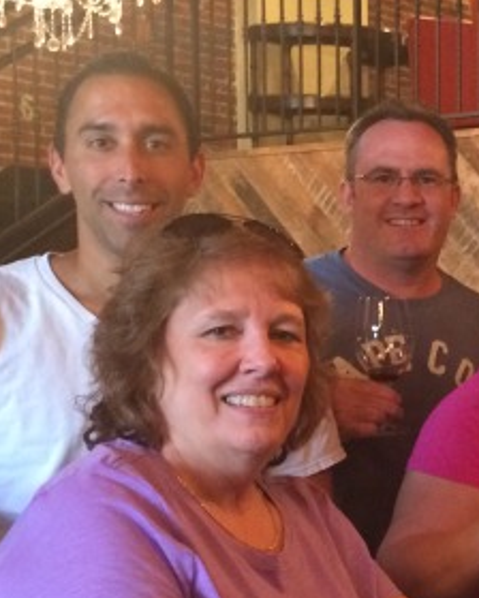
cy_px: 434
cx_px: 543
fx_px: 1435
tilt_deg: -4.9
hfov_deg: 18.2
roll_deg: +0.7
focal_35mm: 81
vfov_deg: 23.4
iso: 320
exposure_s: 1/30
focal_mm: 4.15
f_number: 2.2
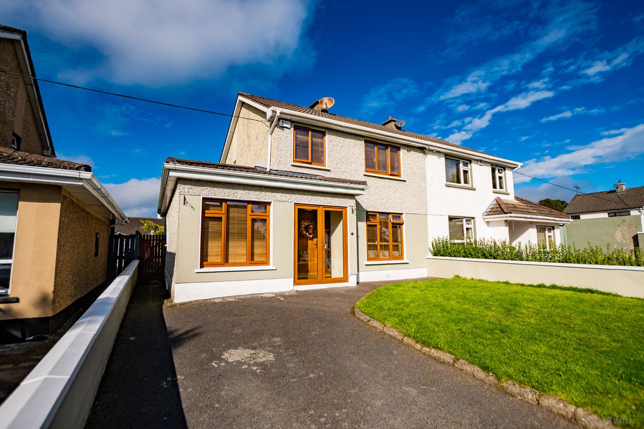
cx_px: 322
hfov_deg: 97.8
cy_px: 214
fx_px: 281
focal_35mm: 16
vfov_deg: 74.8
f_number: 4
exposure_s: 1/6400
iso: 200
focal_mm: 10
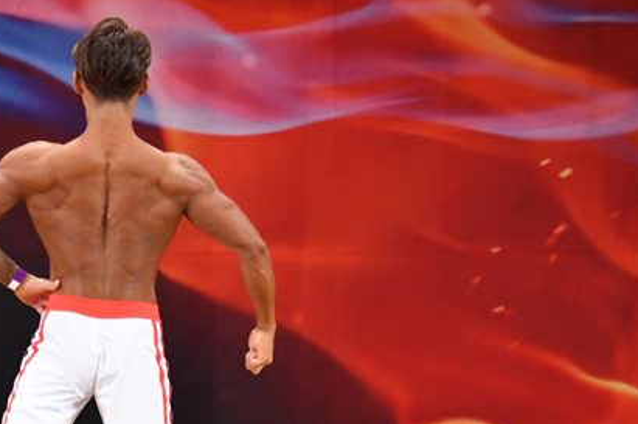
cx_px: 81
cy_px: 348
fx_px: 8019
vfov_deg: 3.0
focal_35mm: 453
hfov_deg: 4.6
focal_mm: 160
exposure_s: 1/400
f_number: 5.6
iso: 3200
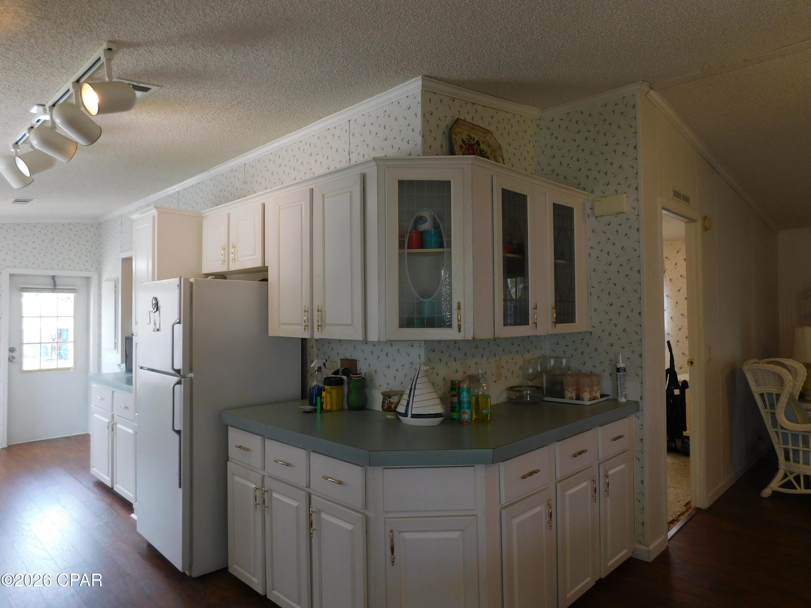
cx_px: 406
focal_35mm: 23
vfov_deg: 58.9
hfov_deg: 73.9
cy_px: 304
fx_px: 539
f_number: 3
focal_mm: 4
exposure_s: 1/50
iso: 125
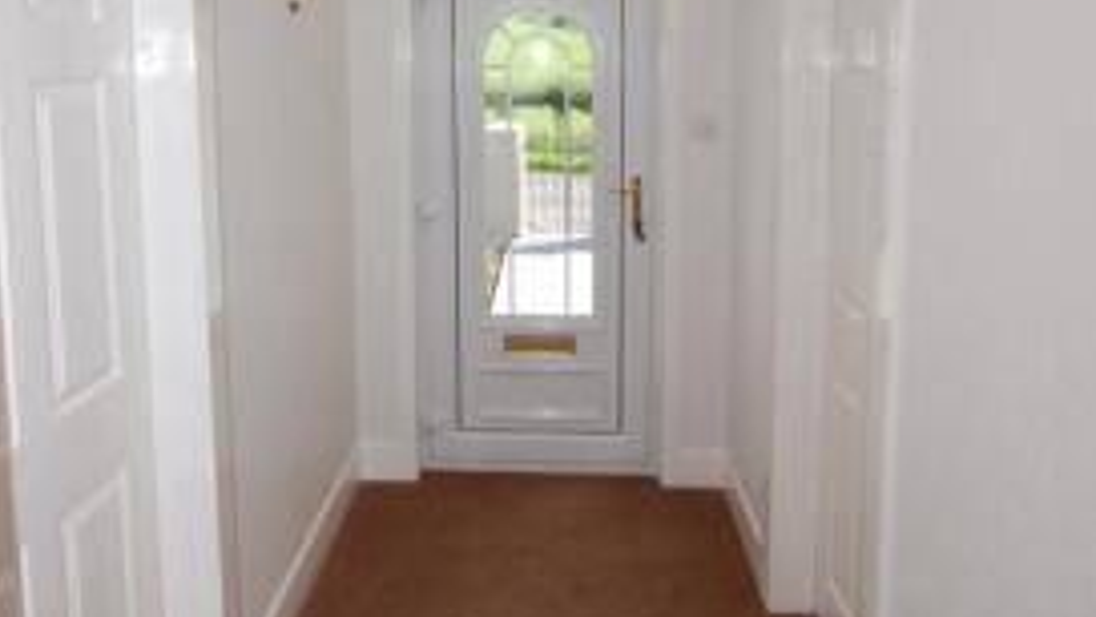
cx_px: 520
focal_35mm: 33
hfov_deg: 59.7
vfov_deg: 35.1
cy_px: 167
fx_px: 954
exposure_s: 1/125
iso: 110
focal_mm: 13
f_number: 5.6
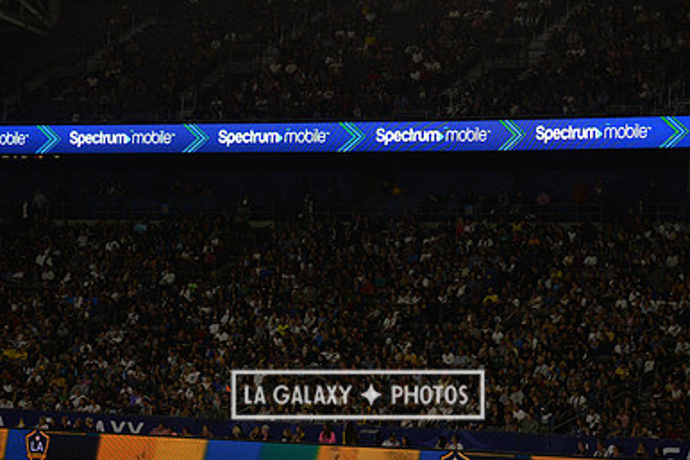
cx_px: 358
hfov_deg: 10.9
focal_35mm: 188
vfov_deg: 7.3
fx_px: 3602
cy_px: 126
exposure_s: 1/3200
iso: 1600
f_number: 2.8
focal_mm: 125
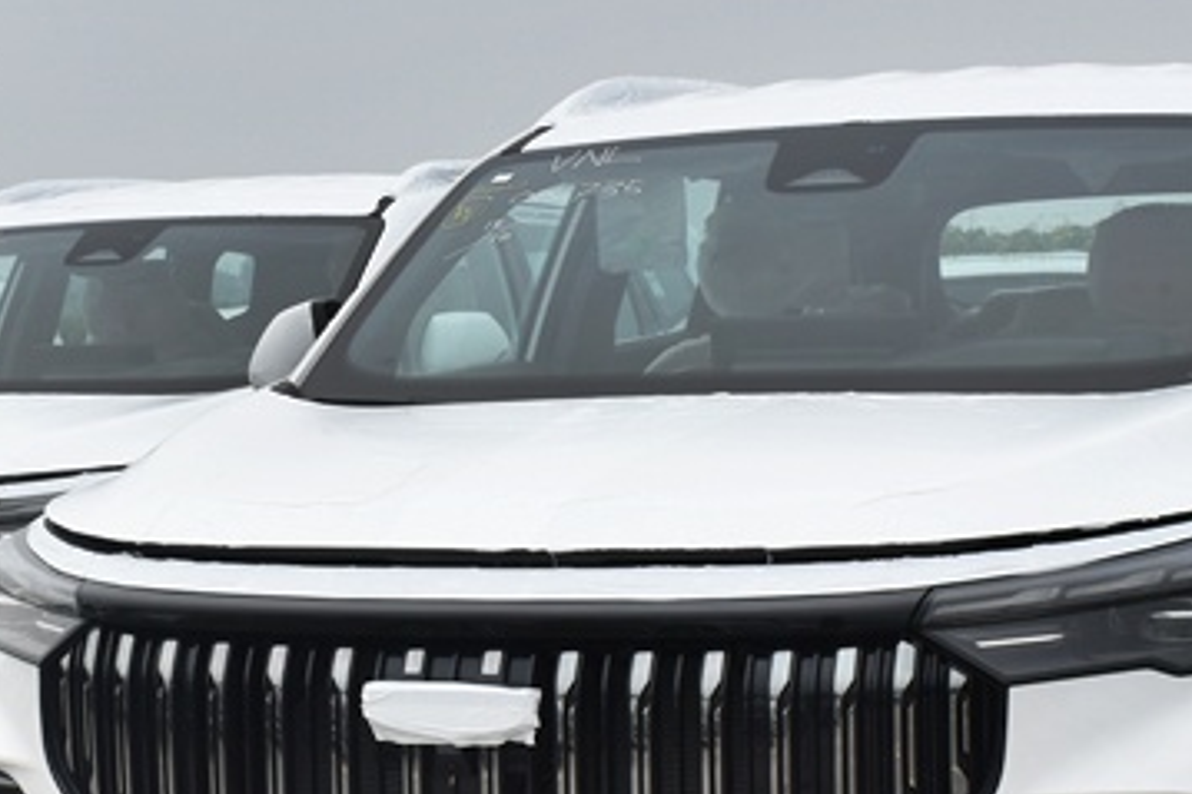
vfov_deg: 13.8
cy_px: 620
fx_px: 3257
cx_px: 242
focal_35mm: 98
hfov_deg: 20.5
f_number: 10
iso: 100
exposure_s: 1/200
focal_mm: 23
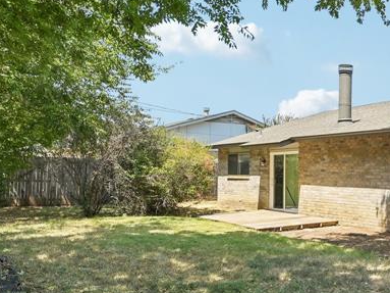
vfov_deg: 39.6
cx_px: 386
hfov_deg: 44.2
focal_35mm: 36
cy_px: 147
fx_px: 405
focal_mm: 14
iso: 400
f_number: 8
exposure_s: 1/400
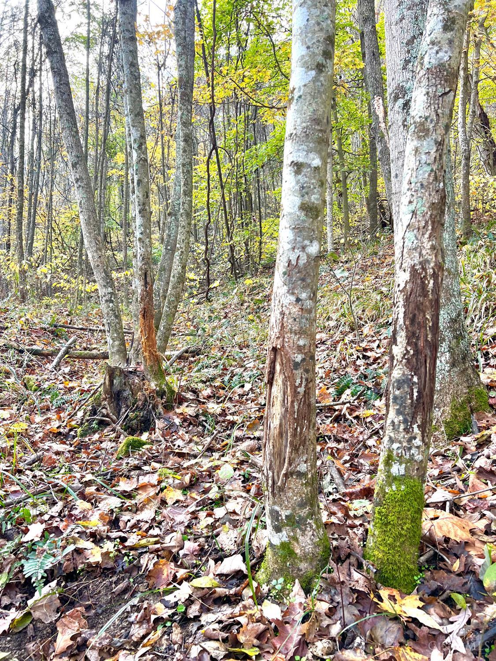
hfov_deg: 53.1
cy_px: 330
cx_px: 248
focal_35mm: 26
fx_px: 497
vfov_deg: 67.3
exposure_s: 1/162
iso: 50
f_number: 1.5
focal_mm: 5.7
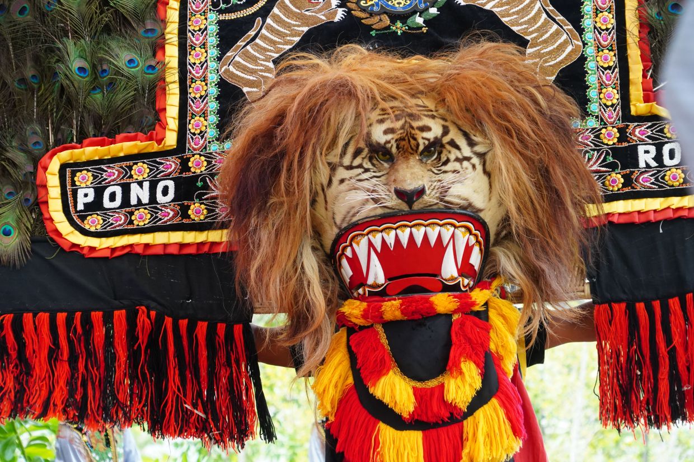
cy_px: 231
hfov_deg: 13.7
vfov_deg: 9.1
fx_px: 2891
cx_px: 347
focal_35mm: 150
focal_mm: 150
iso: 3200
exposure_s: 1/400
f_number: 8
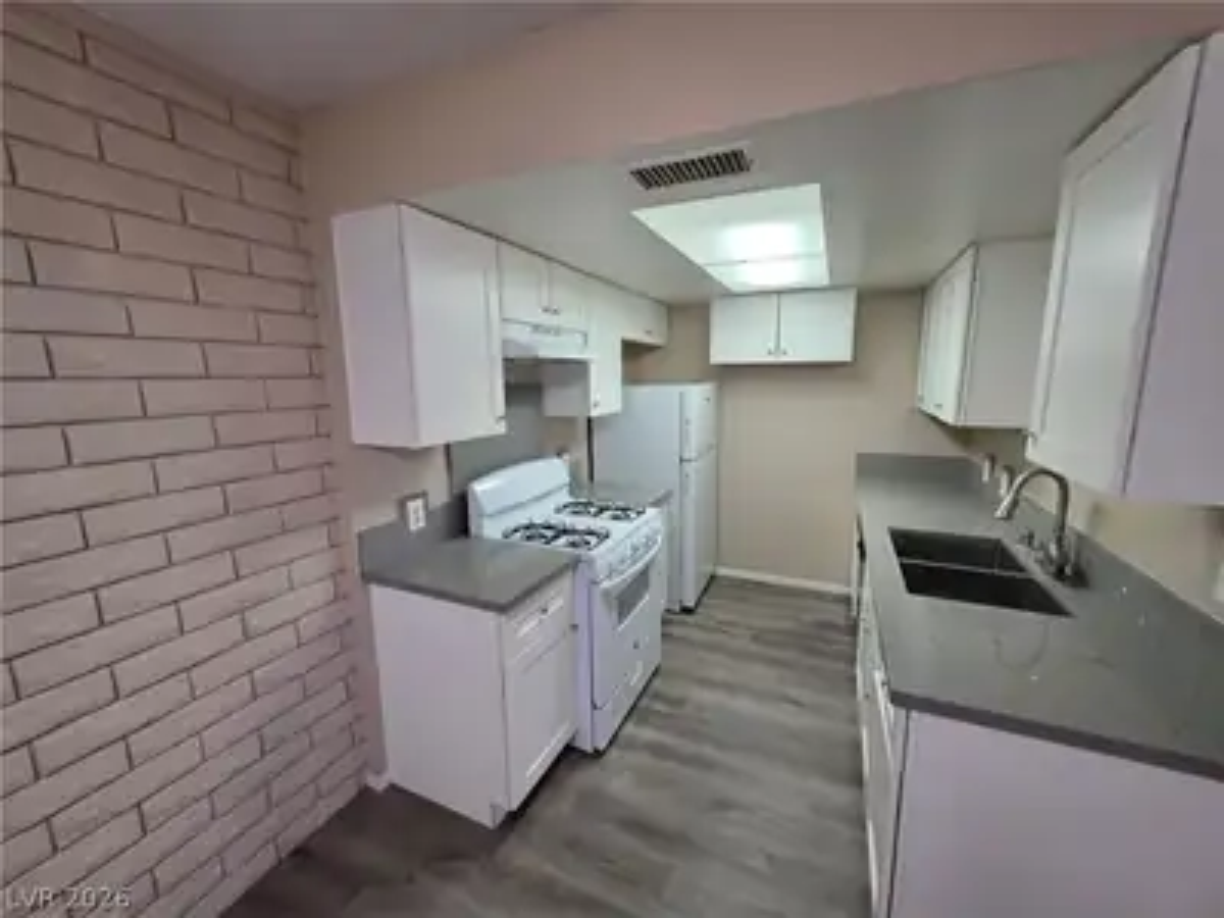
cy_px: 459
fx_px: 460
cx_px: 612
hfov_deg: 106.2
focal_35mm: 13
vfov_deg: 89.9
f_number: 1.9
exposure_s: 1/60
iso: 200
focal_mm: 2.2
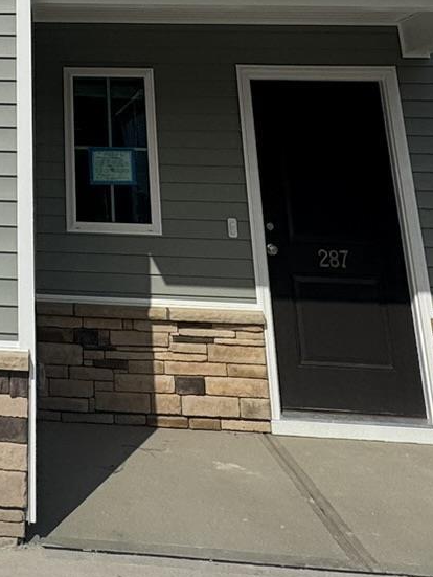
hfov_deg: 25.8
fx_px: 866
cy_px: -138
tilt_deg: +21.1
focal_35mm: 52
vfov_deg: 30.5
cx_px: -55
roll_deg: +0.2
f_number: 2.2
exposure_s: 1/7299
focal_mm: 2.22
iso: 40
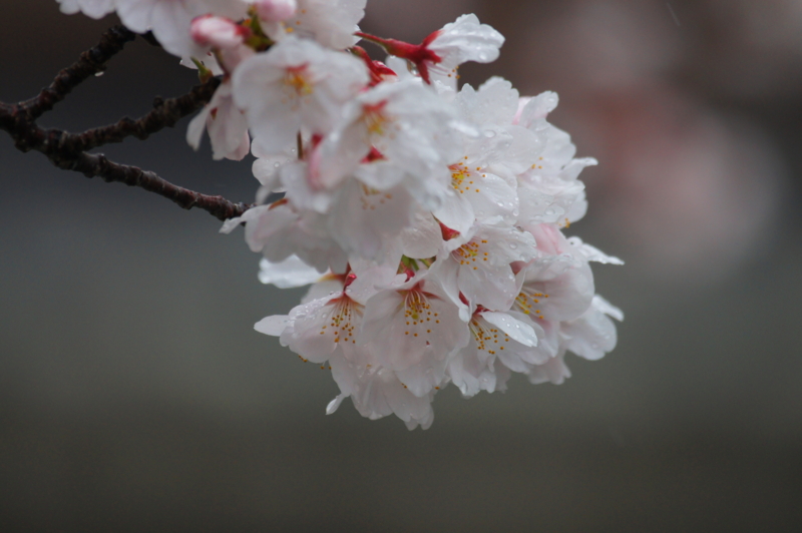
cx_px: 401
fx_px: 10017
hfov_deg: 4.6
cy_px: 266
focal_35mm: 450
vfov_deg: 3.0
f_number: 5.6
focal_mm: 300
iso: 500
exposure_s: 1/500
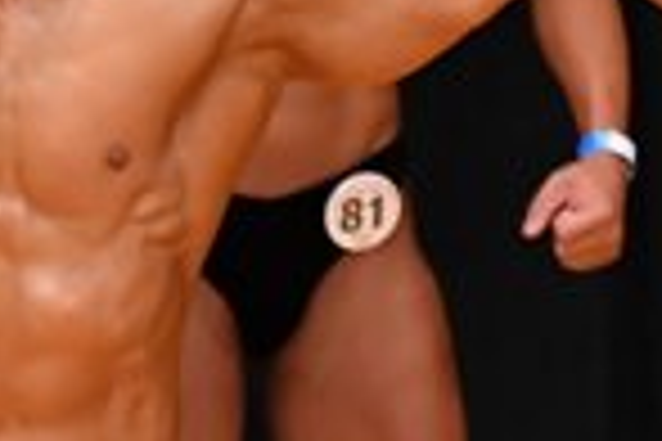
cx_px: 700
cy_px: 598
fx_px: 27563
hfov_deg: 1.4
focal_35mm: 1499
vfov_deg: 0.9
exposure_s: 1/400
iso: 4000
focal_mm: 190
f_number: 5.6
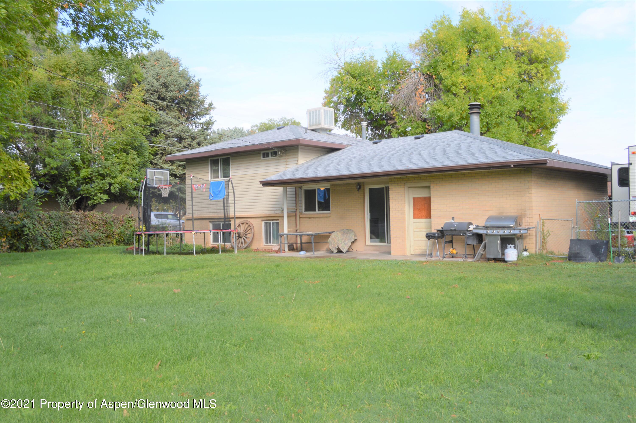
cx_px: 318
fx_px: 582
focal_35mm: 33
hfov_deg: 57.3
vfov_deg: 39.9
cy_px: 212
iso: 100
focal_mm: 22
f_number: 5.6
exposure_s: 1/200
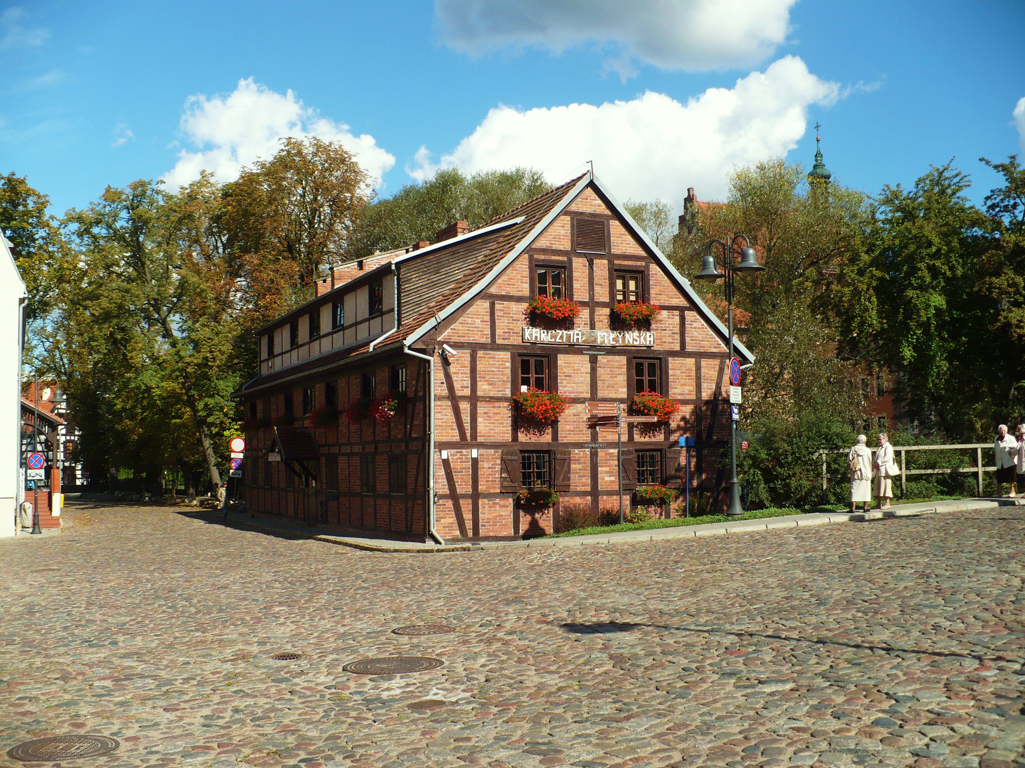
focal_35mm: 37
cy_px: 384
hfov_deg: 50.1
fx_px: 1096
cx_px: 512
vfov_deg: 38.7
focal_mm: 6.1
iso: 100
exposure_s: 1/160
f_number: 8
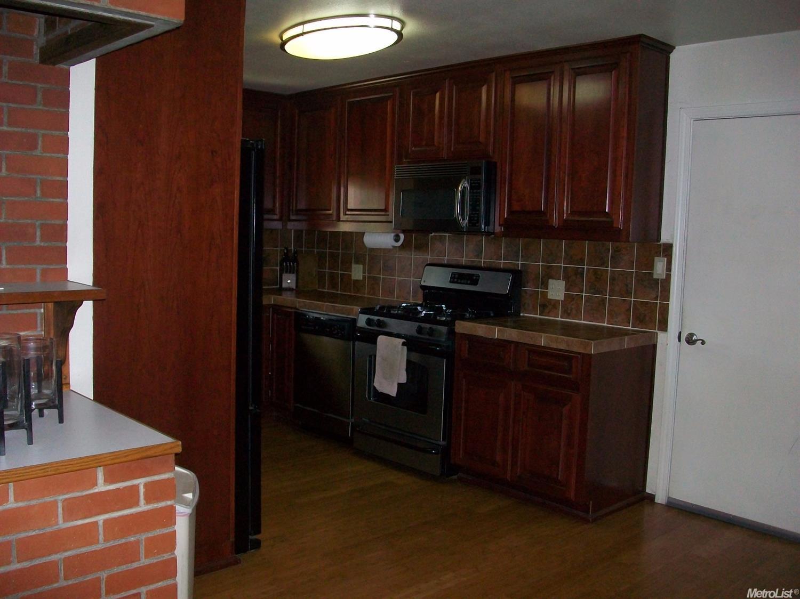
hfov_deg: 56.8
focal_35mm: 32
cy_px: 300
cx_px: 400
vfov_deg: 44.1
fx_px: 739
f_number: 2.8
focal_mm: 5.7
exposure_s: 1/60
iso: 160
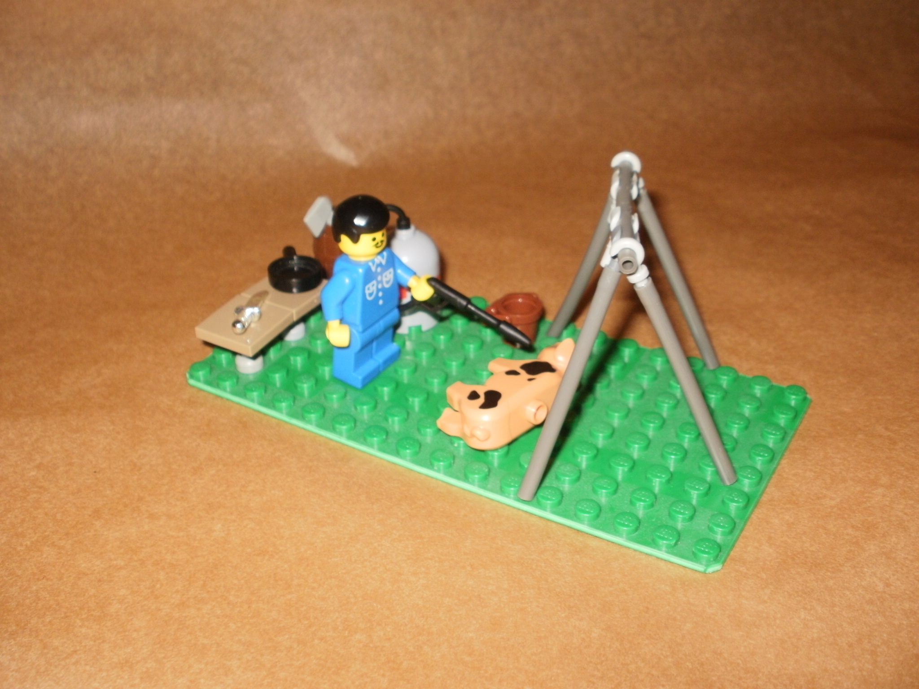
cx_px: 460
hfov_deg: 42.9
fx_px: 1168
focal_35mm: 44
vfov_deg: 32.9
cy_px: 344
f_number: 4
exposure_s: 1/30
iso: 125
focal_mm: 7.7
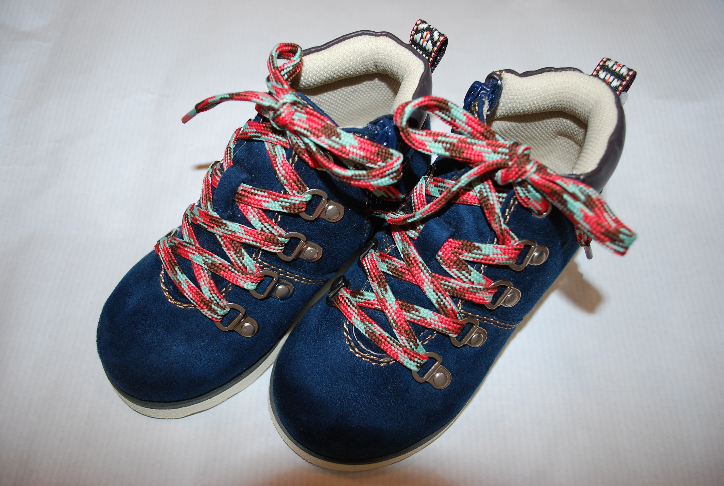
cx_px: 362
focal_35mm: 27
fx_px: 544
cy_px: 243
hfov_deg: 67.3
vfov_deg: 48.1
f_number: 3.5
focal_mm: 18
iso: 200
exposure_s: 1/60
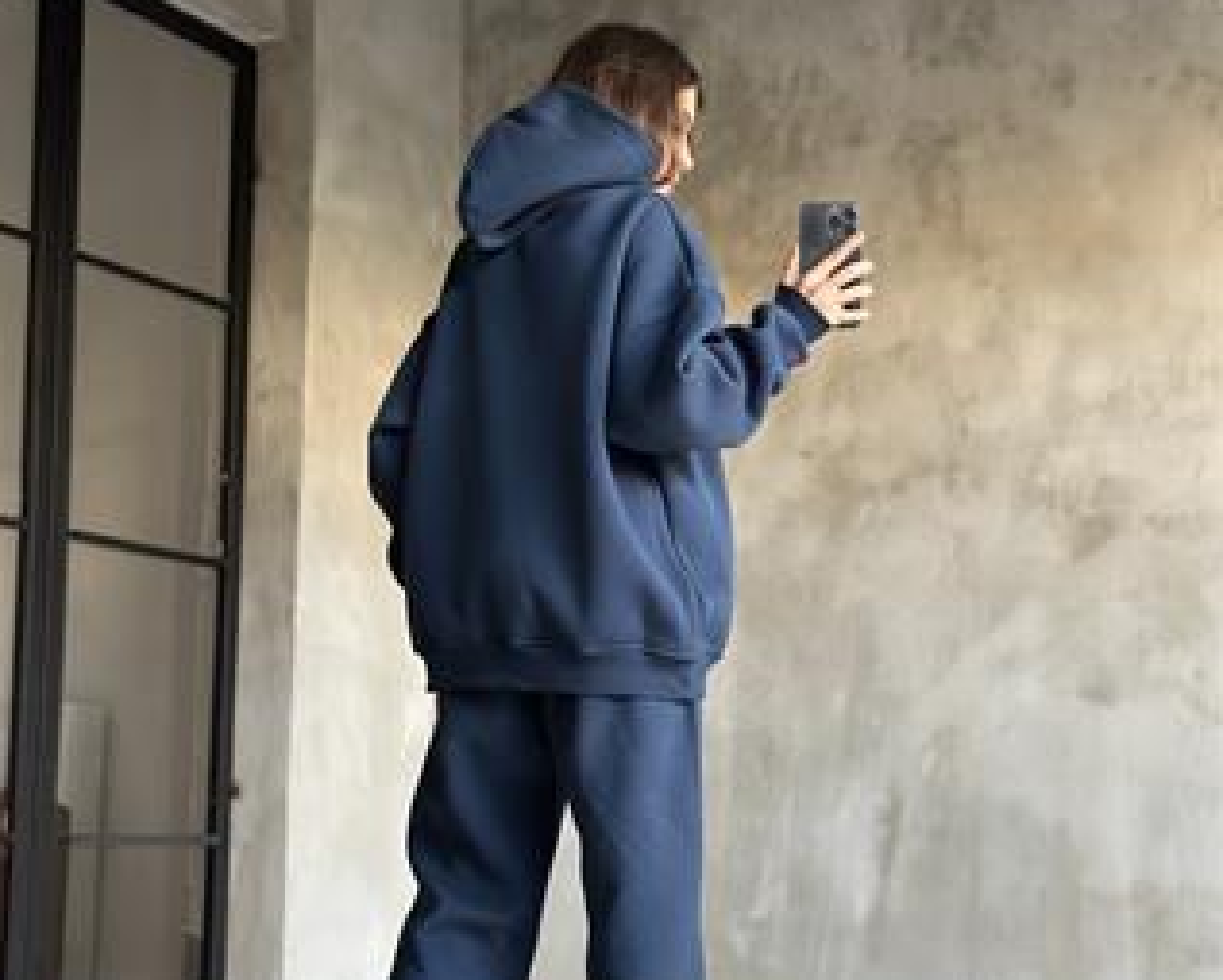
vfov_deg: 24.2
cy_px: 559
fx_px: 2282
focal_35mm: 63
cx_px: 613
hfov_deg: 30.0
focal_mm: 6.86
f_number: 1.78
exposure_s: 1/49
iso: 400
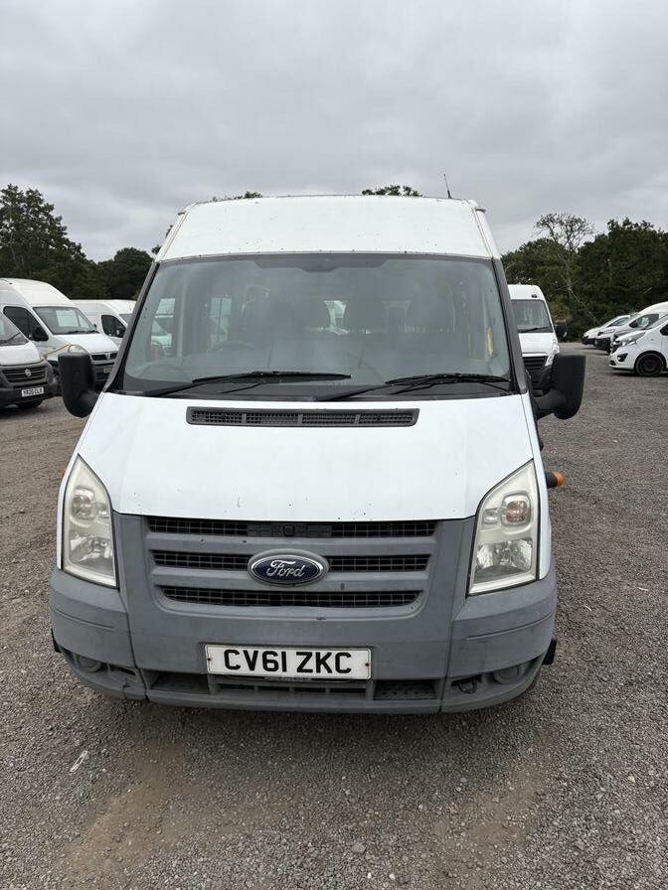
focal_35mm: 26
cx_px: 334
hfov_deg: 53.1
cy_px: 445
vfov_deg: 67.3
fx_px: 669
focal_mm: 5.96
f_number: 1.6
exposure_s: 1/1953
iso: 50
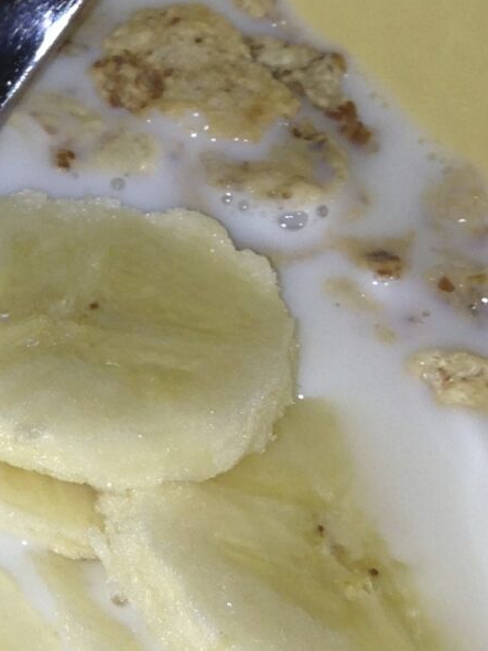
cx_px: -322
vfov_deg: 13.8
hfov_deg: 9.9
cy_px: 257
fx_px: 2689
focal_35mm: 143
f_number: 2.4
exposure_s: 1/142
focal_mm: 4.13
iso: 50
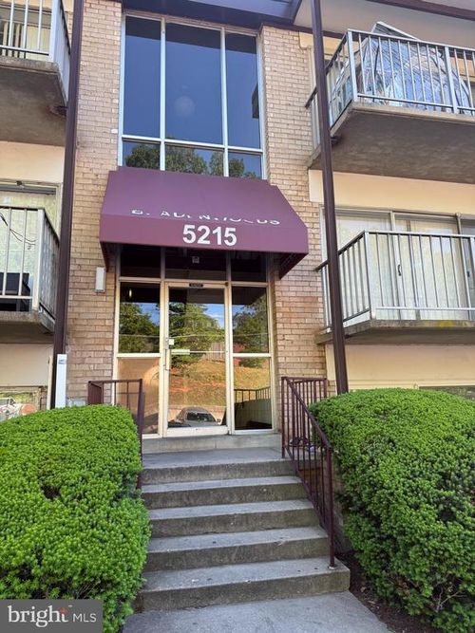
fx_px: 439
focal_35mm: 24
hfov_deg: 56.8
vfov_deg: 71.6
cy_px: 316
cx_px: 238
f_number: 1.78
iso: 80
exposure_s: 1/295
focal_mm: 6.76
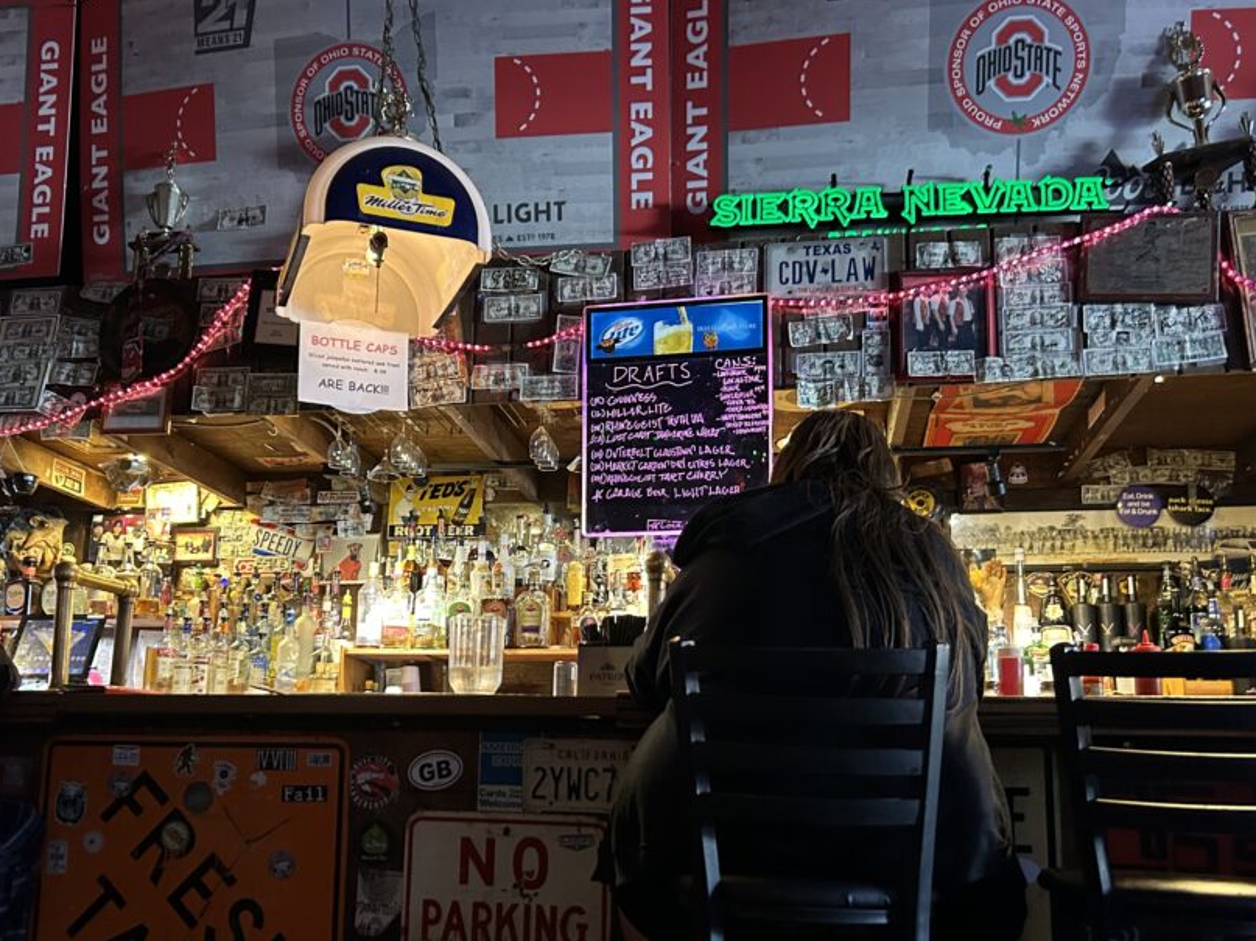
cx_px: 563
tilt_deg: +10.0
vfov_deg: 42.7
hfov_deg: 55.3
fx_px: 1197
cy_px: 568
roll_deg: -1.1
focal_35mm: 33
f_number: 1.5
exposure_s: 1/40
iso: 500
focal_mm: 5.7
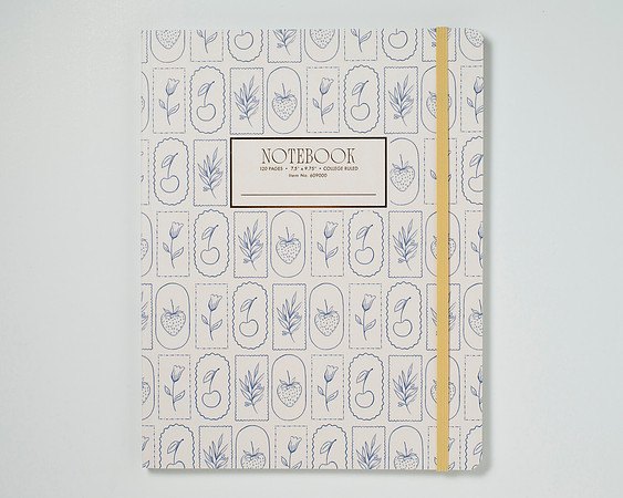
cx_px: 319
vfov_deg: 22.6
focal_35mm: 68
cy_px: 253
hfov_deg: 28.1
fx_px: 1246
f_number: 9
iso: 200
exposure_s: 1/200
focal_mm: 50
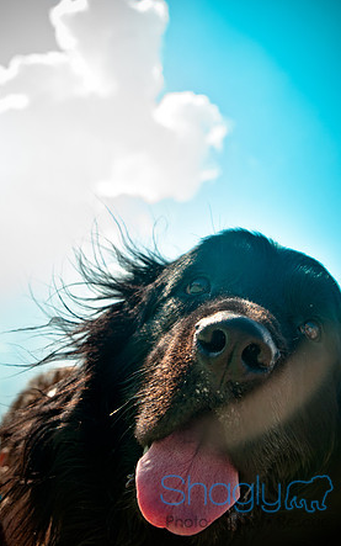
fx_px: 877
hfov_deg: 22.0
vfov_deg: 34.5
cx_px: 170
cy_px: 275
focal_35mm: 59
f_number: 5.6
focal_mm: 38
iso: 200
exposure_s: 1/640
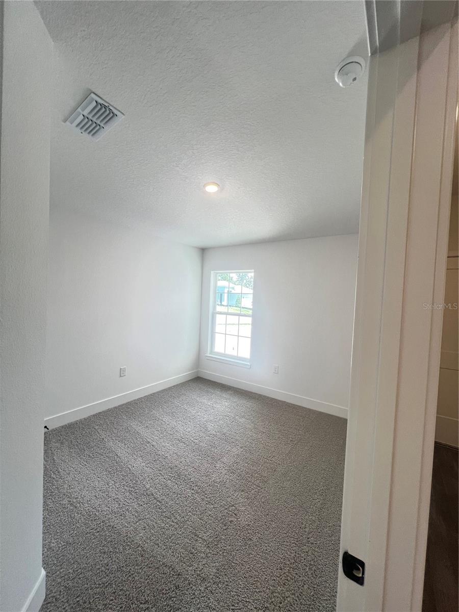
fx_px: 230
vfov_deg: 106.2
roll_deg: -2.5
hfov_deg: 89.9
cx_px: 230
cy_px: 306
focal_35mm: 13
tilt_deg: -0.4
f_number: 1.8
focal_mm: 1.57
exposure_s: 1/120
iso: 160
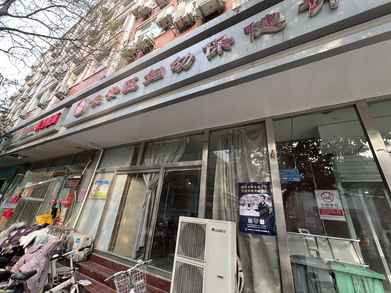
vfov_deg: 89.9
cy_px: 146
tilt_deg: +24.9
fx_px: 147
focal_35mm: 13
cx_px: 196
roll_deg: -4.2
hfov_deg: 106.2
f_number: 1.8
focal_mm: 1.57
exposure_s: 1/99
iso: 40
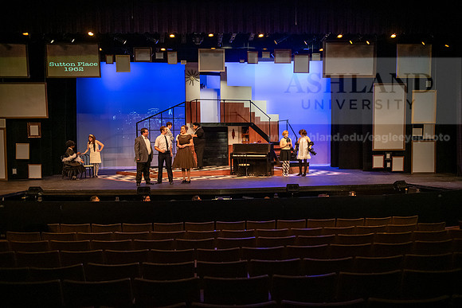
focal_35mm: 35
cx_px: 231
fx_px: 449
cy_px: 154
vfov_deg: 37.9
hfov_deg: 54.4
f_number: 3.2
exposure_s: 1/200
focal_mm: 35
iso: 3200
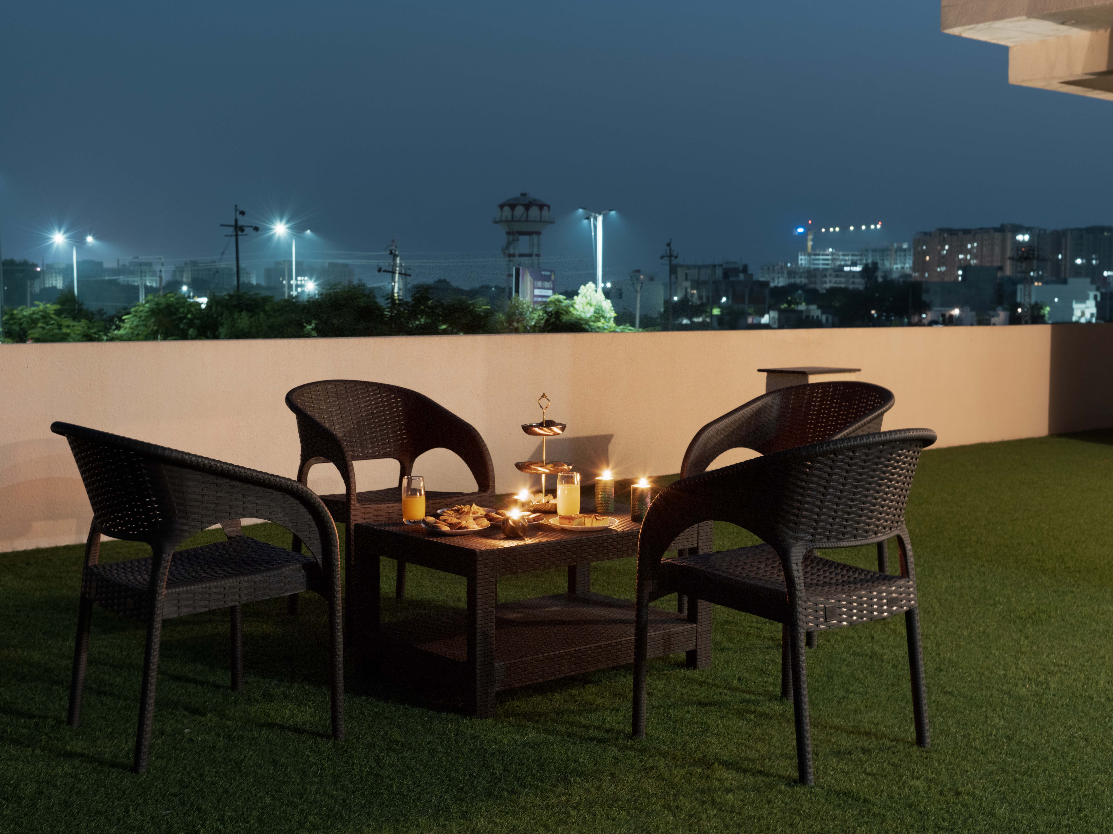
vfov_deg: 32.9
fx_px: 1415
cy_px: 418
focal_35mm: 44
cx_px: 517
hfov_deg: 42.9
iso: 320
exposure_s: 1.3
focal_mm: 40
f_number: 9
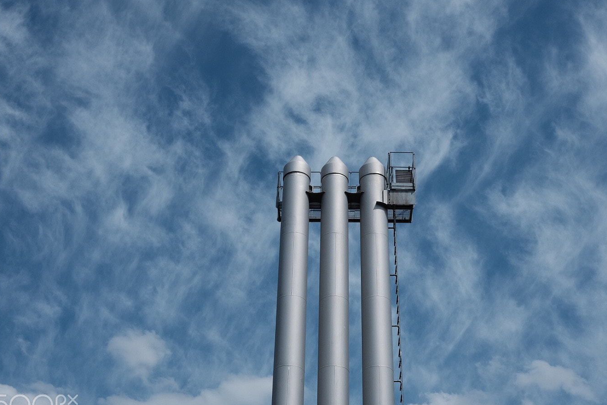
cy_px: 222
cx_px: 328
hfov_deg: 40.3
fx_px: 826
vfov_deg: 27.5
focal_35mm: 49
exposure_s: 1/900
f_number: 8
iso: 200
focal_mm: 27
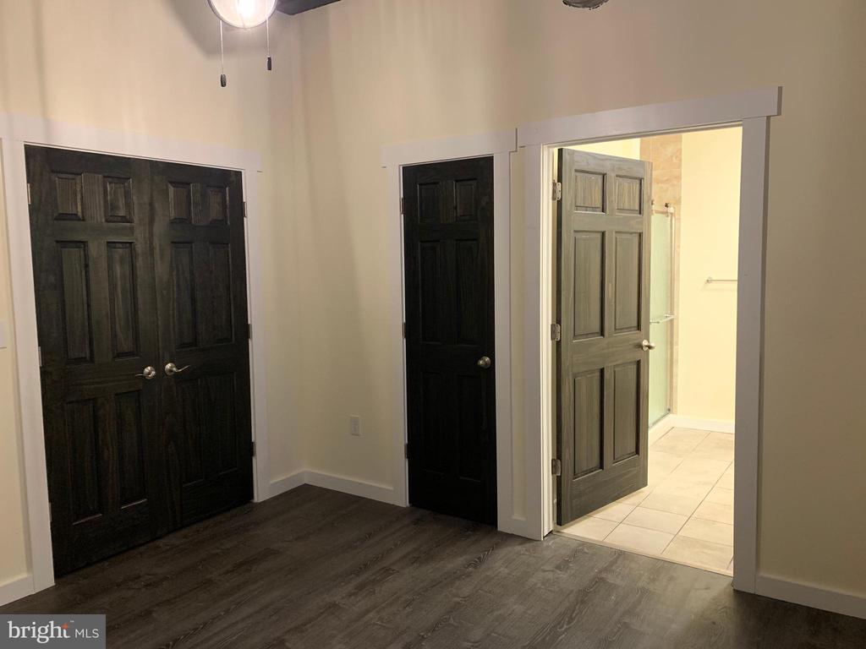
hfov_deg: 67.3
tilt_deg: -5.7
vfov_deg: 53.1
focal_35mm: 26
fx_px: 650
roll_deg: +0.8
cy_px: 324
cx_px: 433
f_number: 1.8
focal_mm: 4.25
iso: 500
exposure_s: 1/30
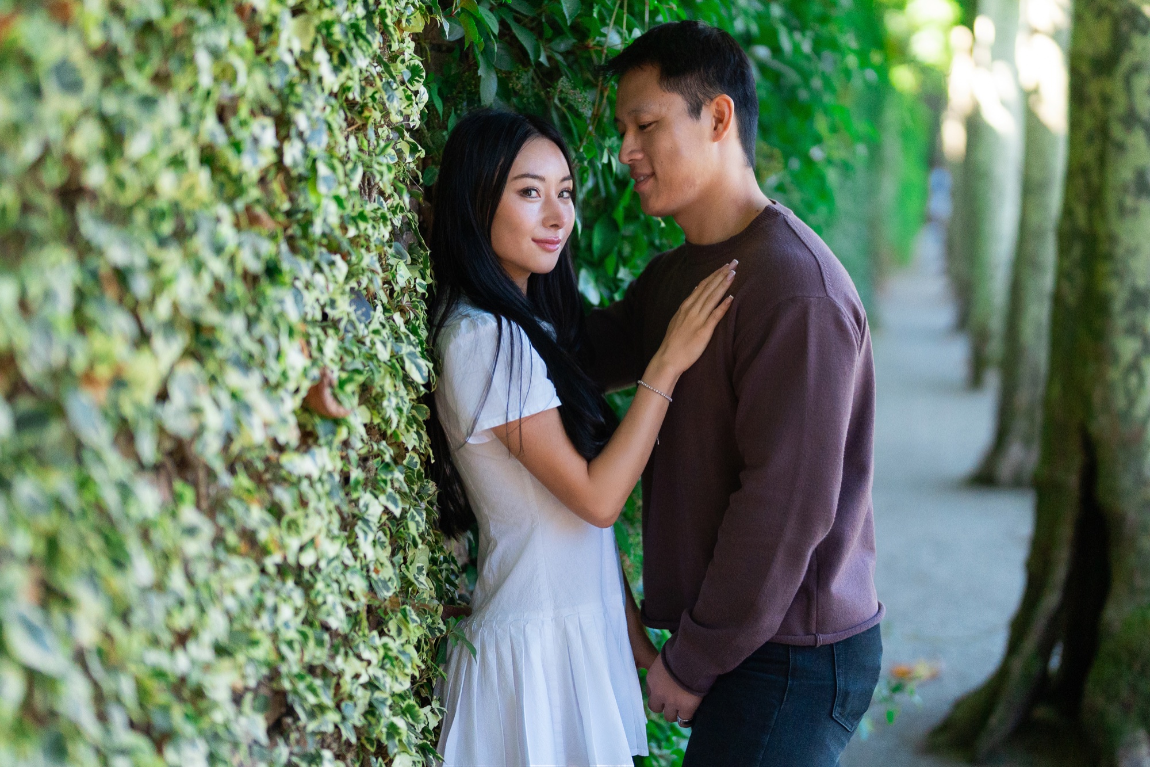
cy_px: 384
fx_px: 2395
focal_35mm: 75
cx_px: 575
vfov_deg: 18.2
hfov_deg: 27.0
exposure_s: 1/1250
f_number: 1.2
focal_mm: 50
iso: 3200
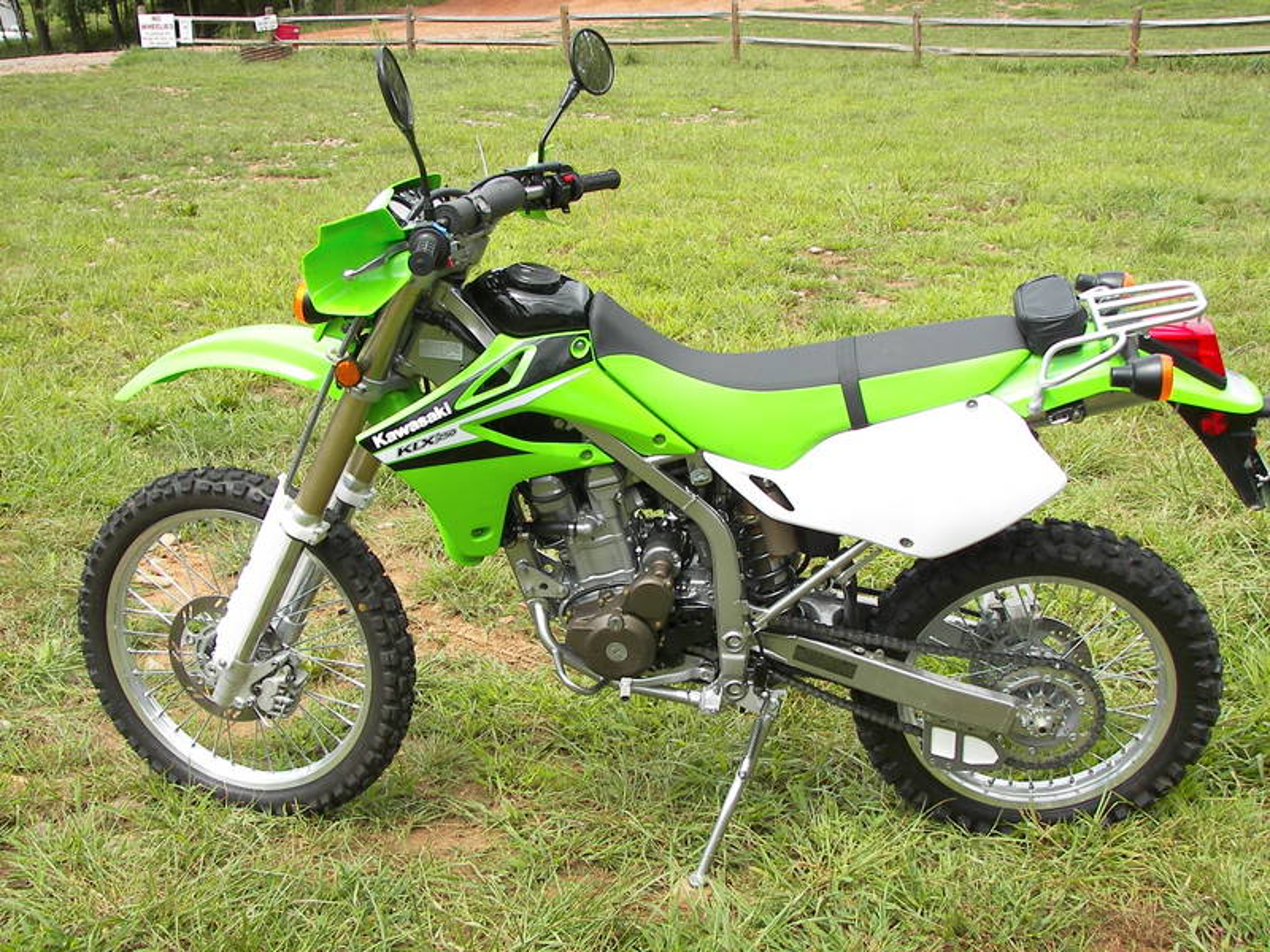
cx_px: 635
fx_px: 1834
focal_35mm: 50
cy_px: 476
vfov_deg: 29.1
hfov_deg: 38.2
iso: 50
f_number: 2.8
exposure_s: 1/320
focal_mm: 8.3
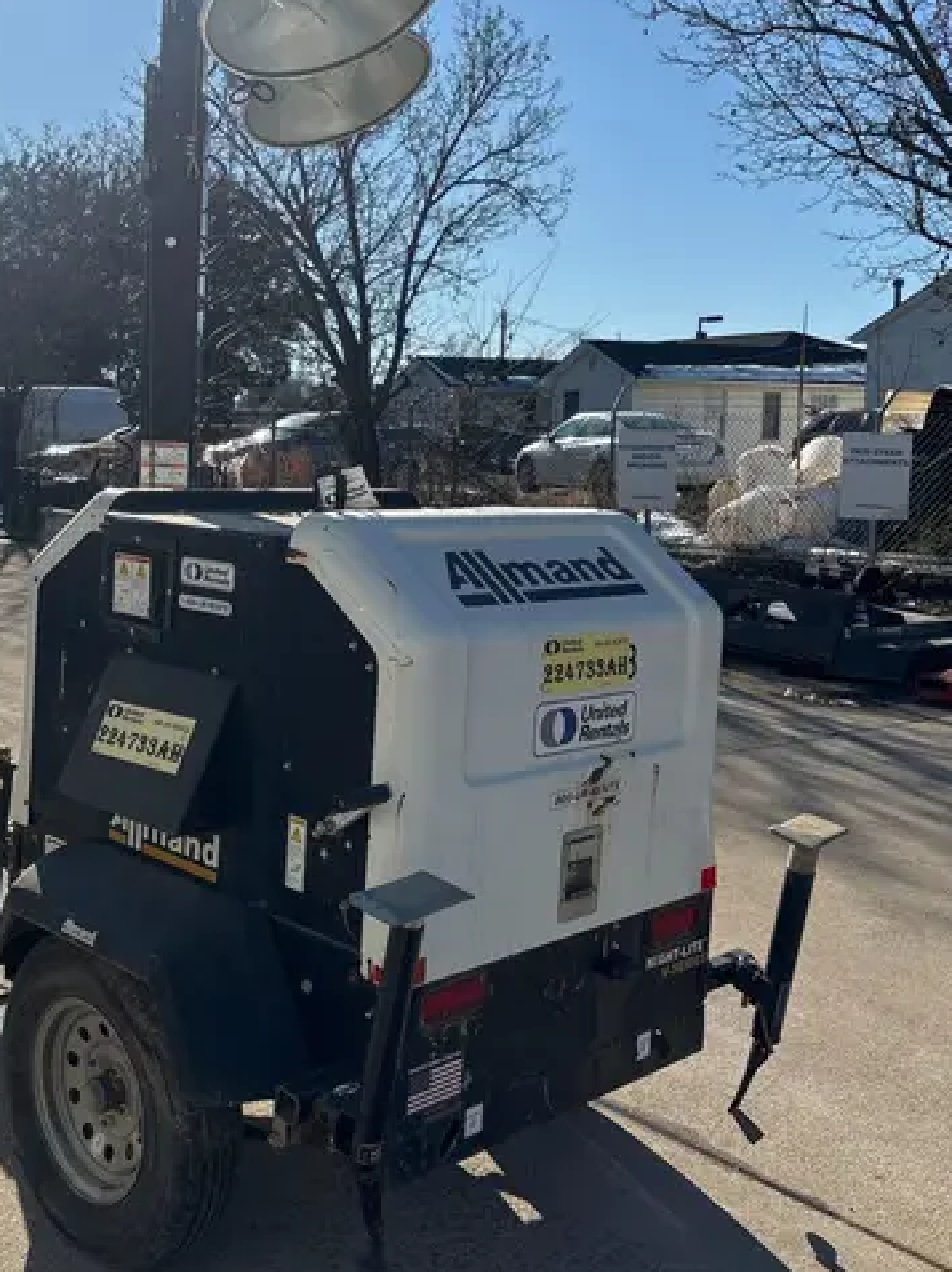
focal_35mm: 40
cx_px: 309
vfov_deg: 46.6
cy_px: 521
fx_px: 1469
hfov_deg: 35.5
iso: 50
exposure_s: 1/7813
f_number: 1.6
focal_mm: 5.96
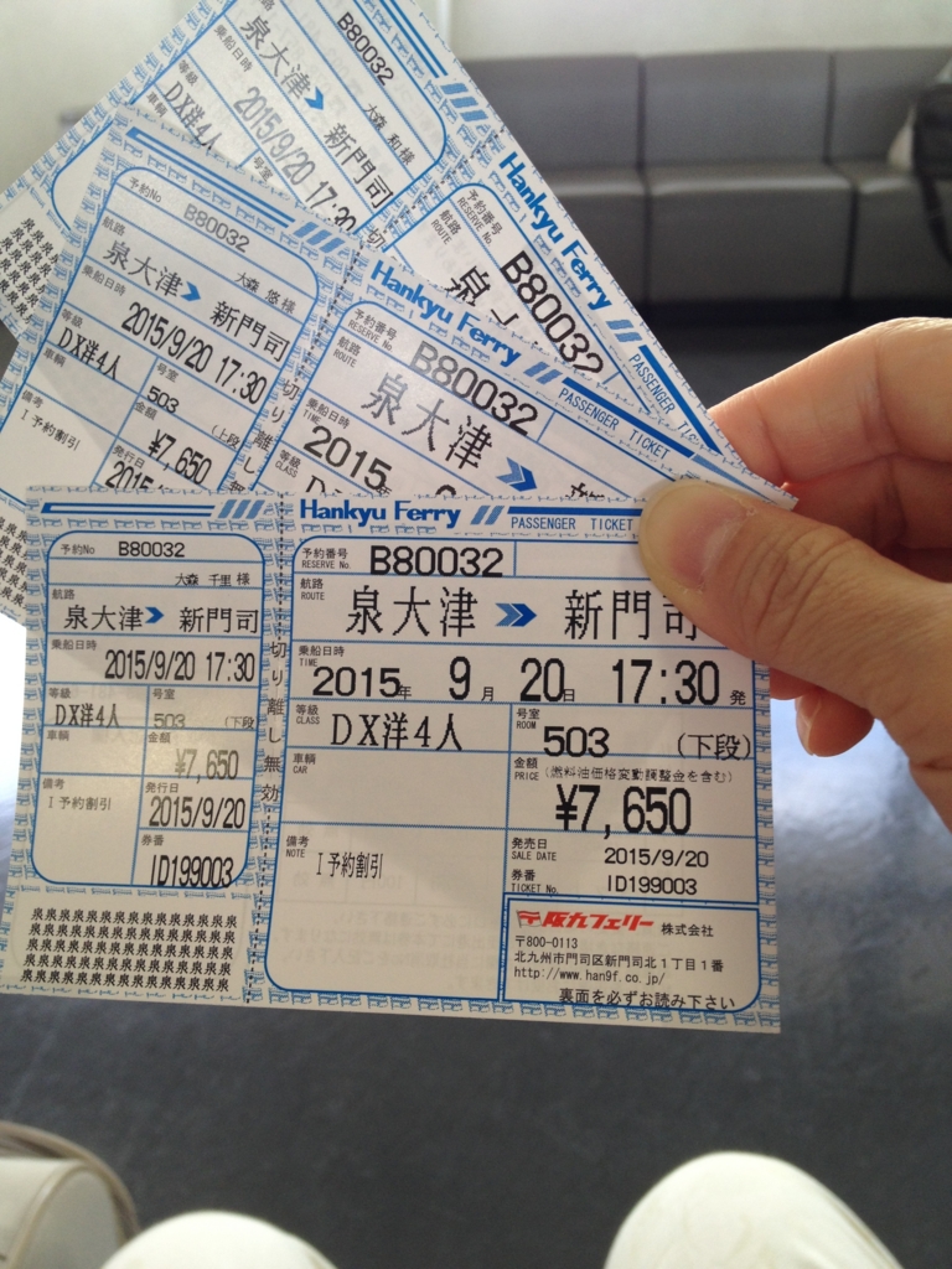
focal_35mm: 35
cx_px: 476
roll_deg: +1.9
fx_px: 1283
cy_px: 634
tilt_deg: -29.4
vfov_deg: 52.6
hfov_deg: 40.7
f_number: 2.4
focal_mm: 4.28
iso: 50
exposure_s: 1/24
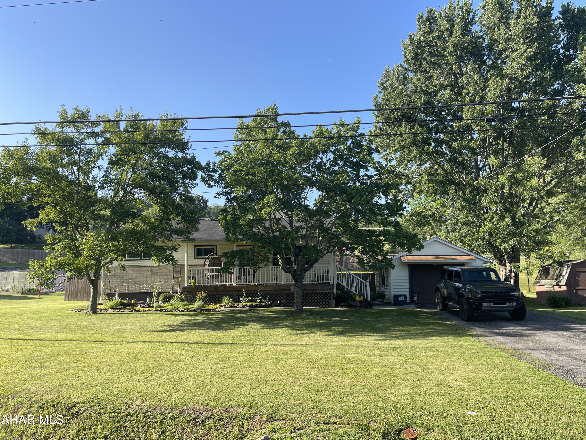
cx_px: 293
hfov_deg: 69.4
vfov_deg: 54.9
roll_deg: +0.0
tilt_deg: +7.3
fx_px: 423
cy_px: 220
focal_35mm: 25
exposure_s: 1/1188
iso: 32
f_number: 1.6
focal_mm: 5.1
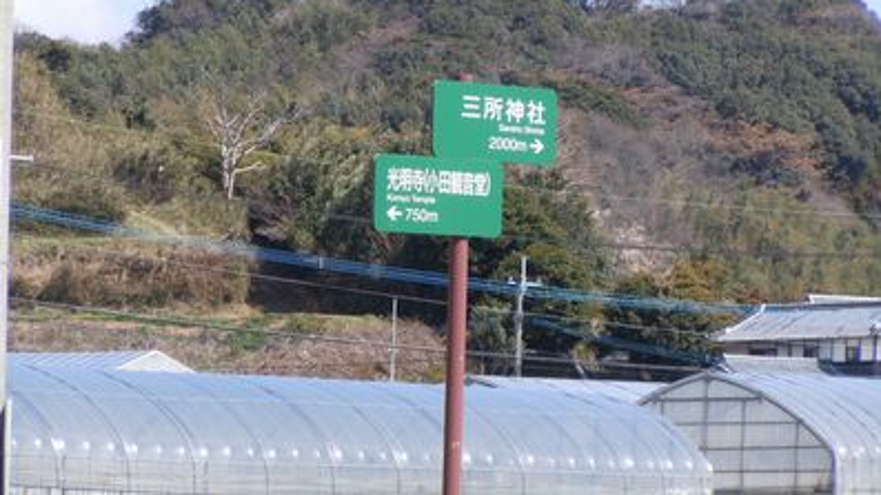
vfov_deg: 5.6
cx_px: 442
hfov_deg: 10.0
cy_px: 171
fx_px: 5021
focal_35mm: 215
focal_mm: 35
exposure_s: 1/320
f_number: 5.6
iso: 100
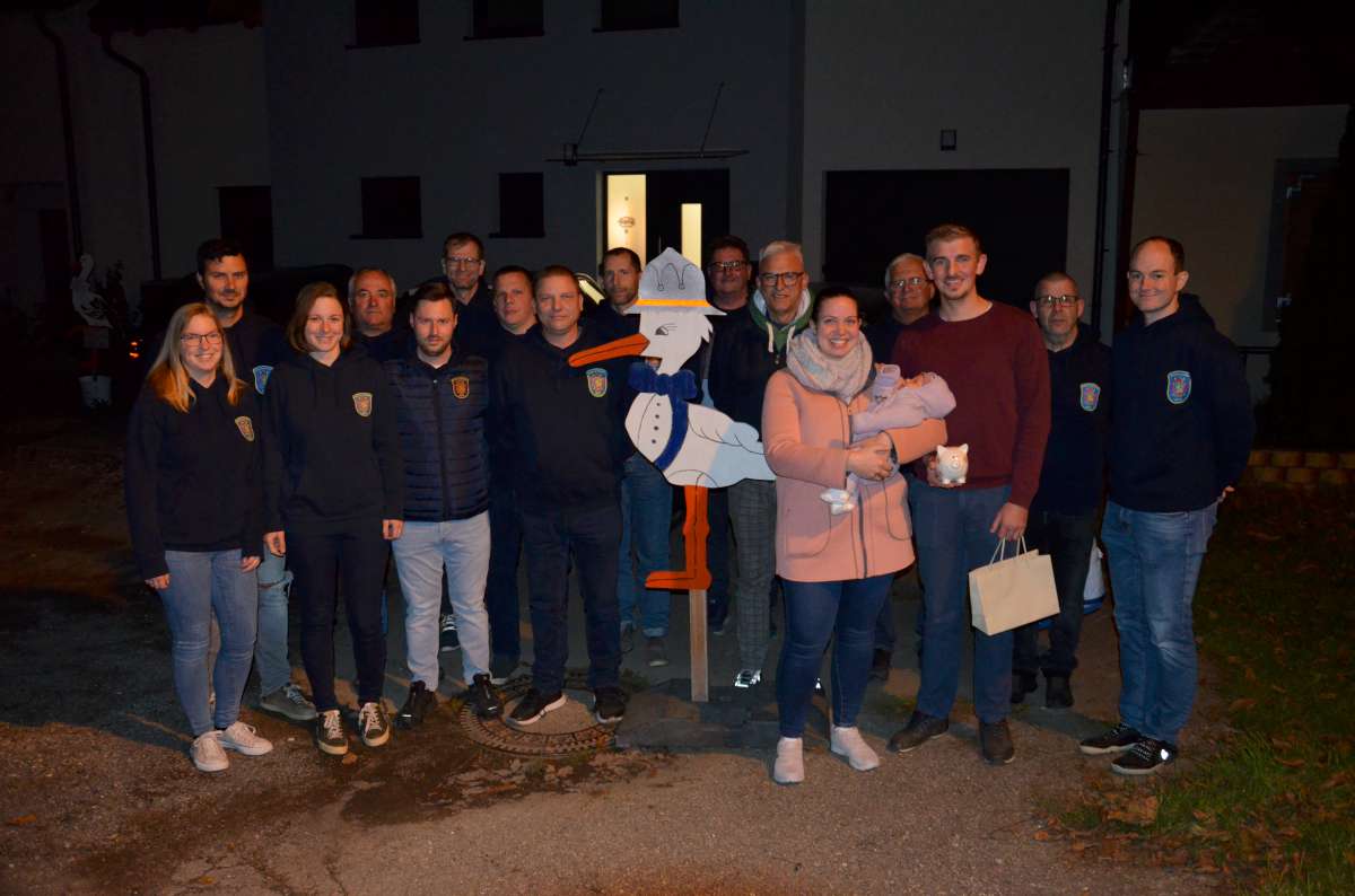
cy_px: 448
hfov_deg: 59.6
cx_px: 678
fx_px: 1183
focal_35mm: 32
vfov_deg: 41.5
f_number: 3.8
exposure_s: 1/60
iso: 3200
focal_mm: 21
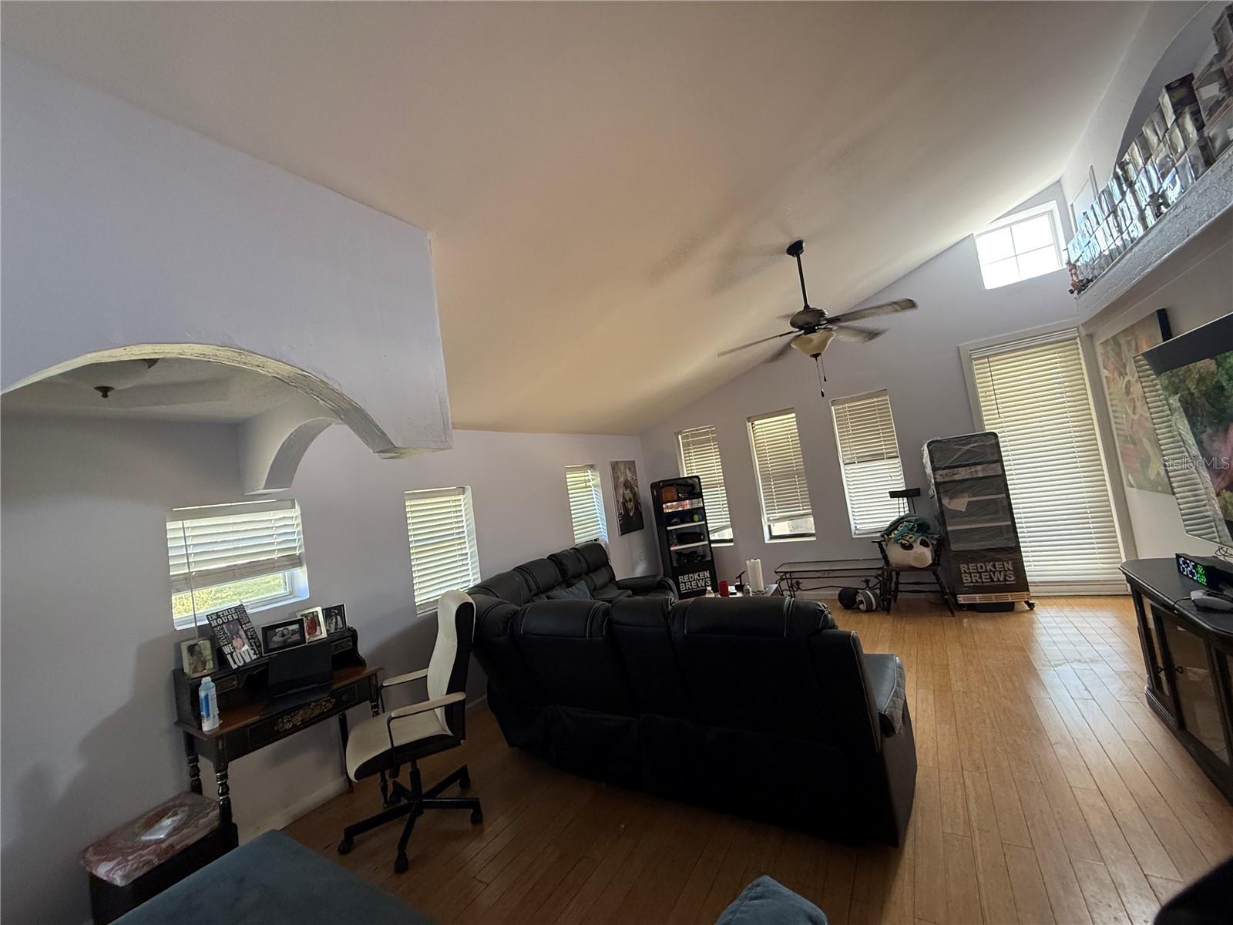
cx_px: 616
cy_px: 462
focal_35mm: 14
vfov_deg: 85.7
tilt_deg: +3.8
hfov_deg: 102.1
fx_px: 499
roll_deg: +7.6
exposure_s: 1/60
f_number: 2.2
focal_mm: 2.22
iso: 250
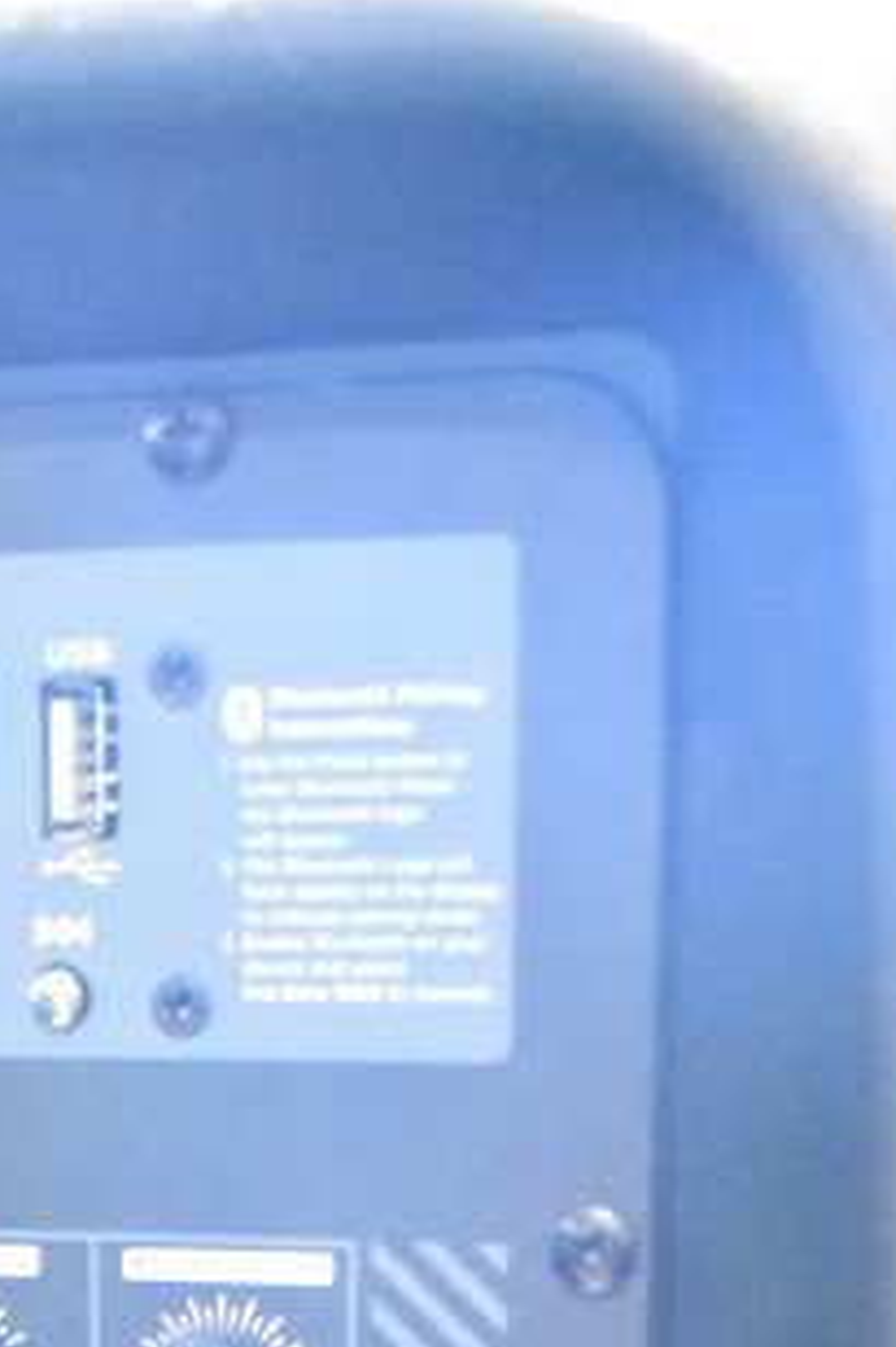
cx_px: -293
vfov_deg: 18.0
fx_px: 3830
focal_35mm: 102
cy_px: 1953
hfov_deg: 12.9
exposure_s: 1/40
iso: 18000
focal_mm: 23
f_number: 3.8
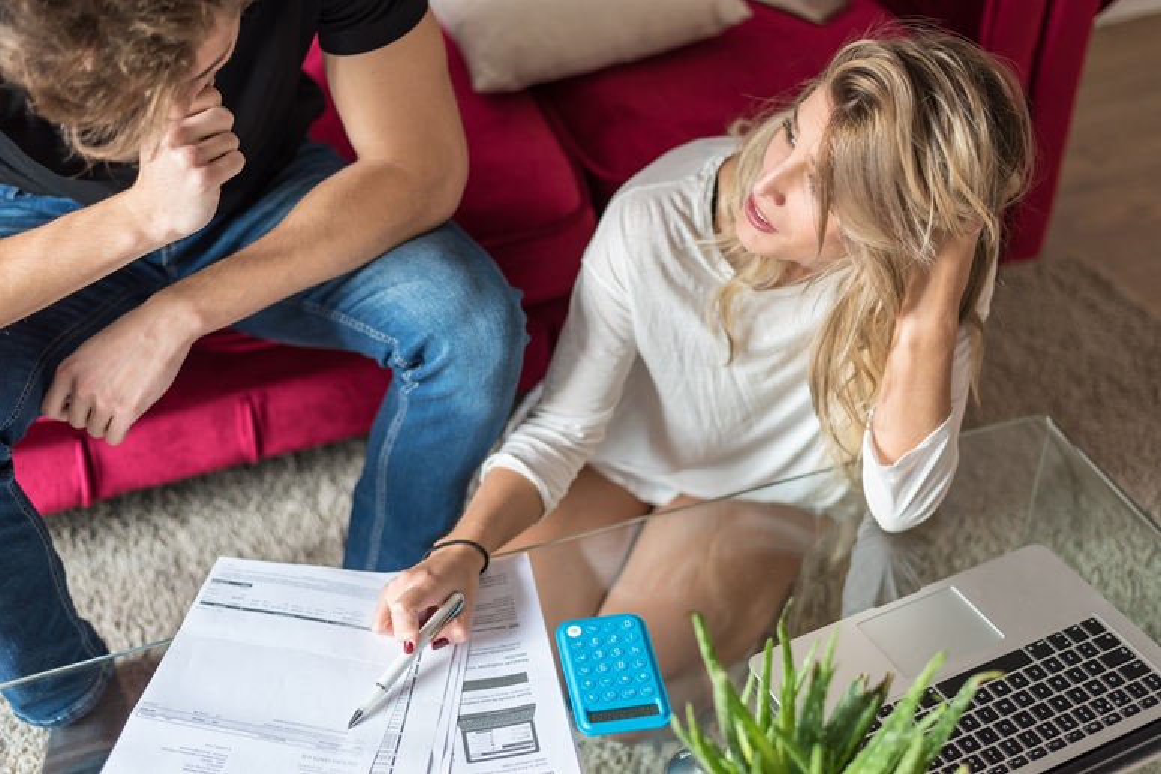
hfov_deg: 39.6
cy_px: 387
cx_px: 580
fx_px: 1613
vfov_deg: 27.0
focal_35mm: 50
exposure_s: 1/160
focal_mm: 50
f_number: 2.2
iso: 500
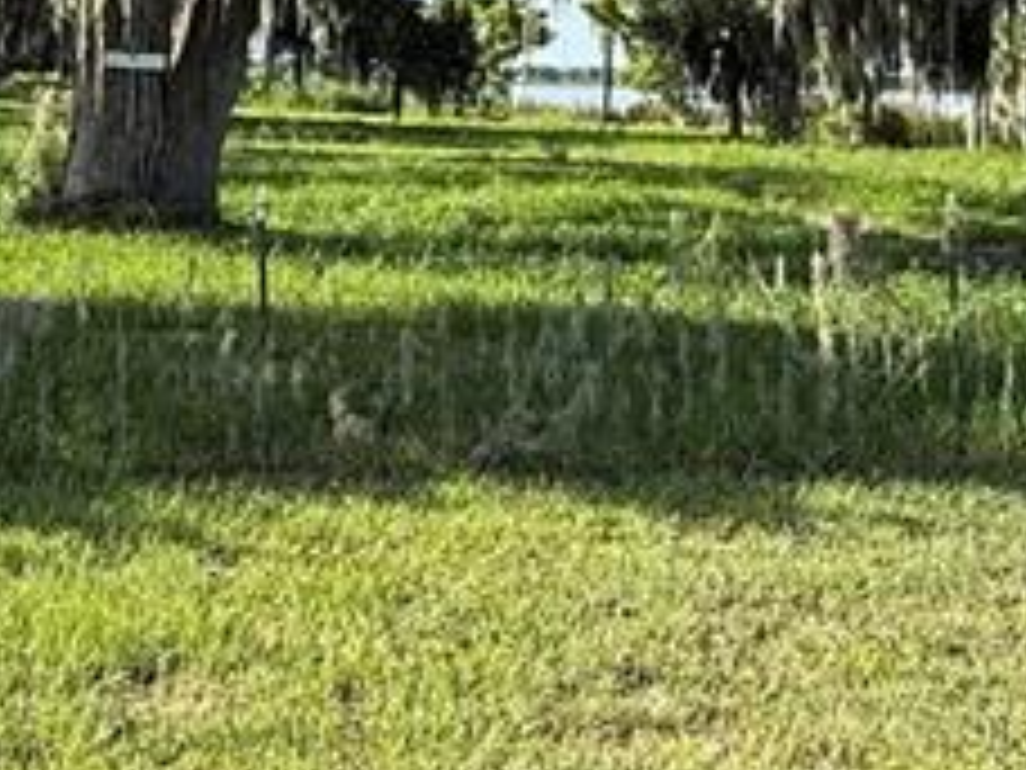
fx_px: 1867
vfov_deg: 22.5
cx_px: 324
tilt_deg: +2.4
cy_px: 18
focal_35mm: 63
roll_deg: -1.7
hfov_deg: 30.4
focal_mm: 2.22
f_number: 2.2
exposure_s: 1/799
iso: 64
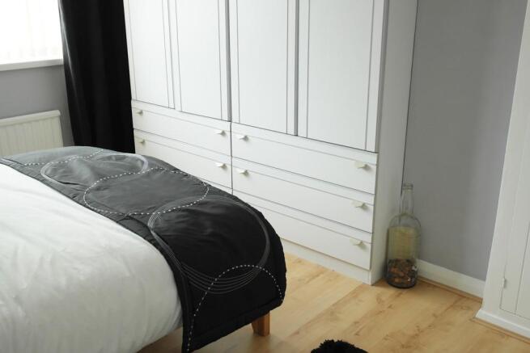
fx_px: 530
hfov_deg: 53.1
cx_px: 265
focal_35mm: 36
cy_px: 176
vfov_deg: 36.9
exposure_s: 1/100
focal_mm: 24
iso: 400
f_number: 4
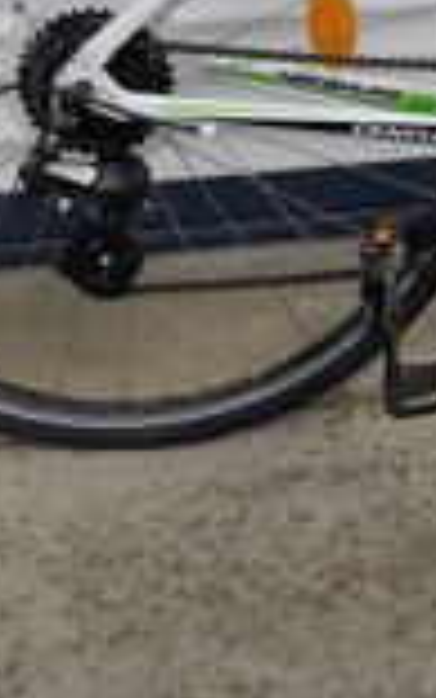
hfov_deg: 14.7
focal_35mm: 82
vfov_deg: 23.4
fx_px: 1558
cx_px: 683
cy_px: -108
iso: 20
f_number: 2
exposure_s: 1/567
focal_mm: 4.6
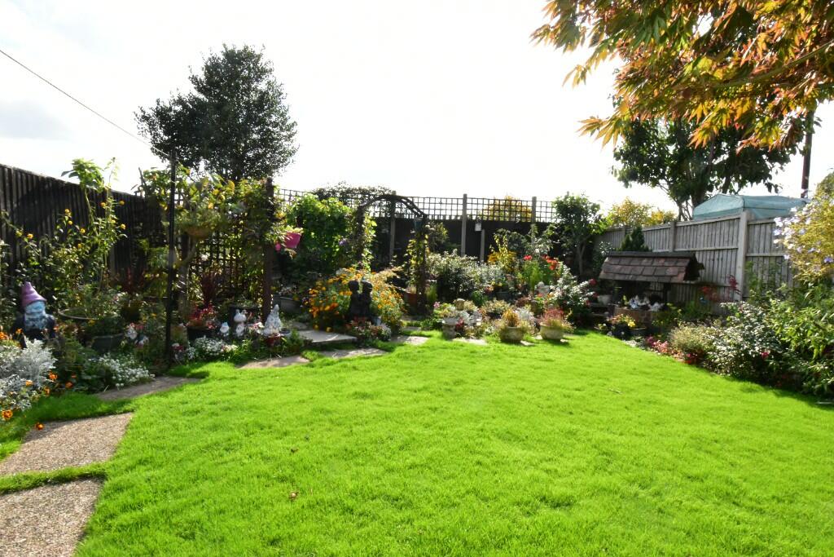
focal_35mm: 20
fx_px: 452
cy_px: 278
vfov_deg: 63.2
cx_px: 417
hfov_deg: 85.4
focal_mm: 13
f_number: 25
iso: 2000
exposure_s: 1/200
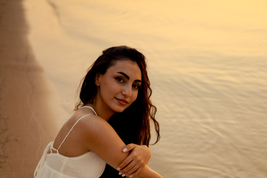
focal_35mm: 75
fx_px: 556
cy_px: 175
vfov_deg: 17.8
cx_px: 134
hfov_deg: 27.0
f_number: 1.8
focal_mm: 50
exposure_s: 1/60
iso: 100
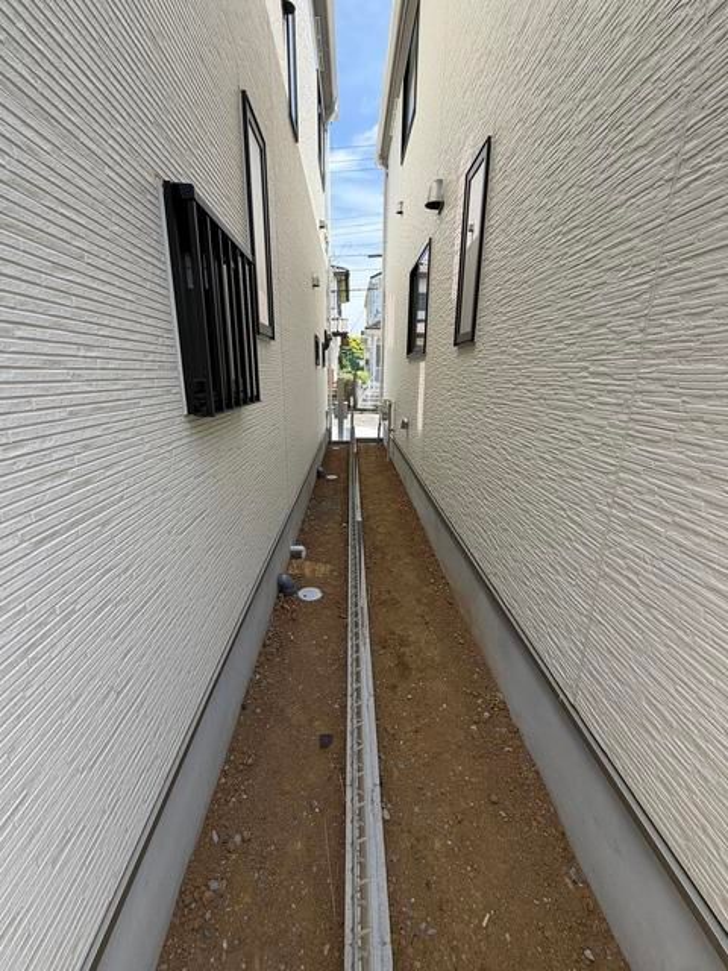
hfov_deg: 85.7
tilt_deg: -16.0
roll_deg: -0.3
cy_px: 486
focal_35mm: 14
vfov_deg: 102.1
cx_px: 364
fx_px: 393
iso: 50
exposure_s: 1/502
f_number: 2.2
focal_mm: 2.22
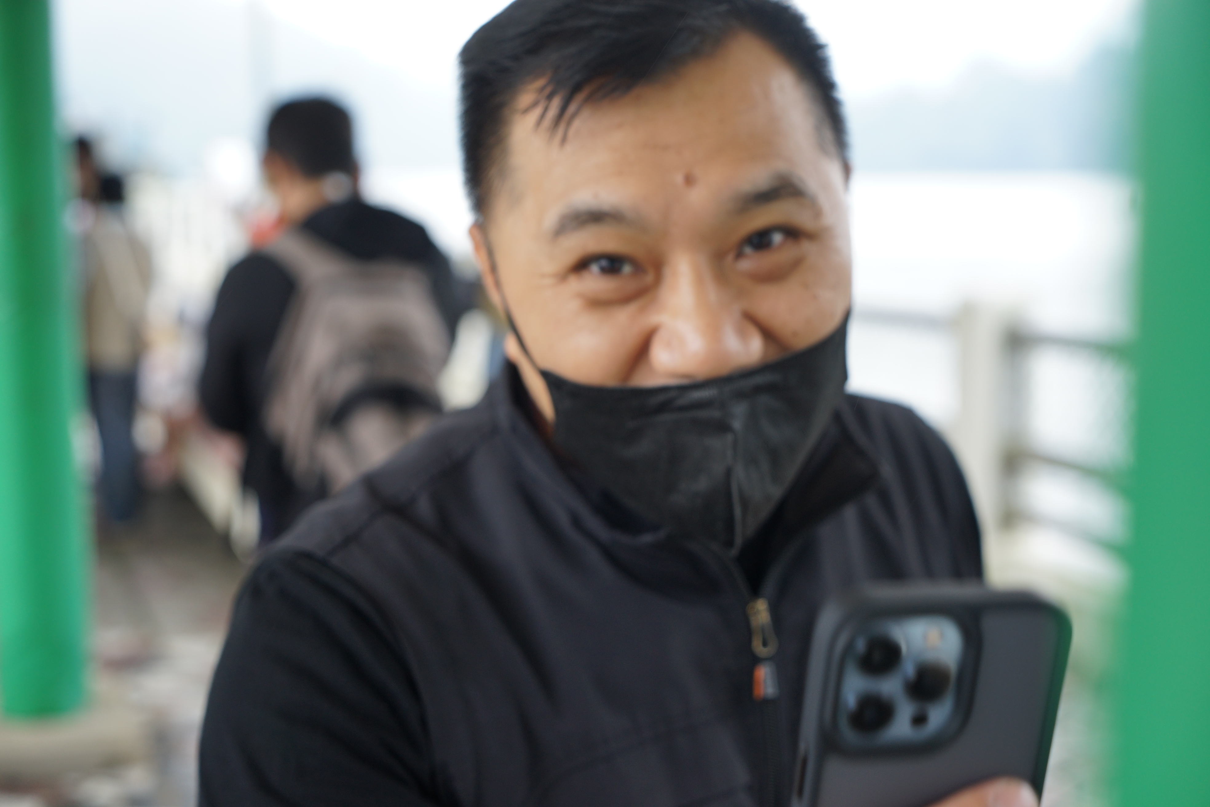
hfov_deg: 36.9
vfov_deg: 25.1
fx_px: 1815
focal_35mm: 54
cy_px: 404
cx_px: 605
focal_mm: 54
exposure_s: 1/60
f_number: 4
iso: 320
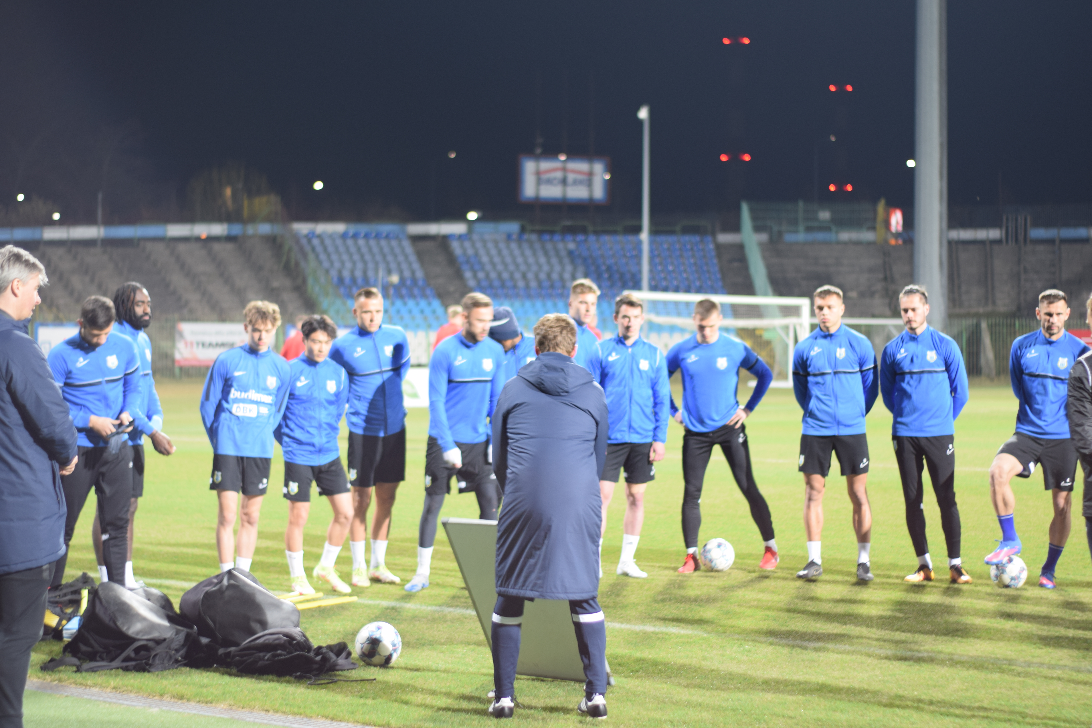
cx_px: 546
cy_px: 364
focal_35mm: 75
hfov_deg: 27.0
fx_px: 2275
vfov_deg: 18.2
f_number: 2
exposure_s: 1/50
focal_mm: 50
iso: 250
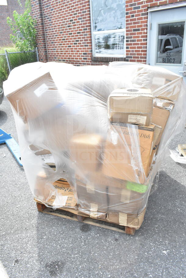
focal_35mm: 30
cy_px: 139
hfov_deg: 43.6
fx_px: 232
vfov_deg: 61.9
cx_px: 93
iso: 1600
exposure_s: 1/500
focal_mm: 20
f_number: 11
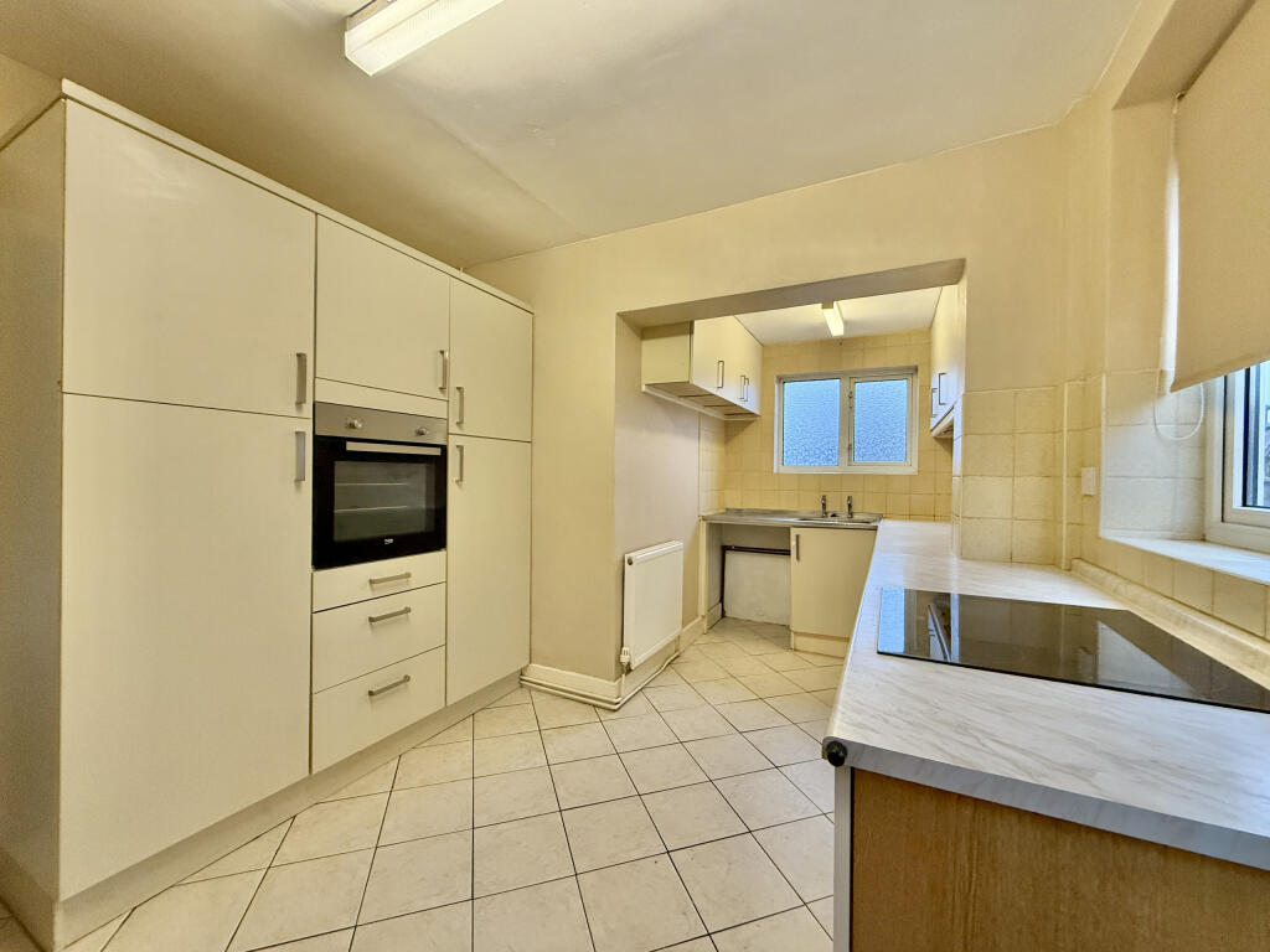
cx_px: 635
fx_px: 514
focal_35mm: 14
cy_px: 476
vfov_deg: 85.7
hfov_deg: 102.1
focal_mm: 2.22
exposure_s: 1/100
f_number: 2.2
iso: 400
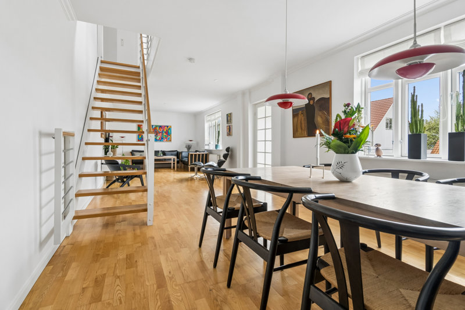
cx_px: 232
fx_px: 213
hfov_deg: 95.0
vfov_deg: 72.0
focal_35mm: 16
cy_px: 155
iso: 200
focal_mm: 11
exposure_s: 1/50
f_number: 8
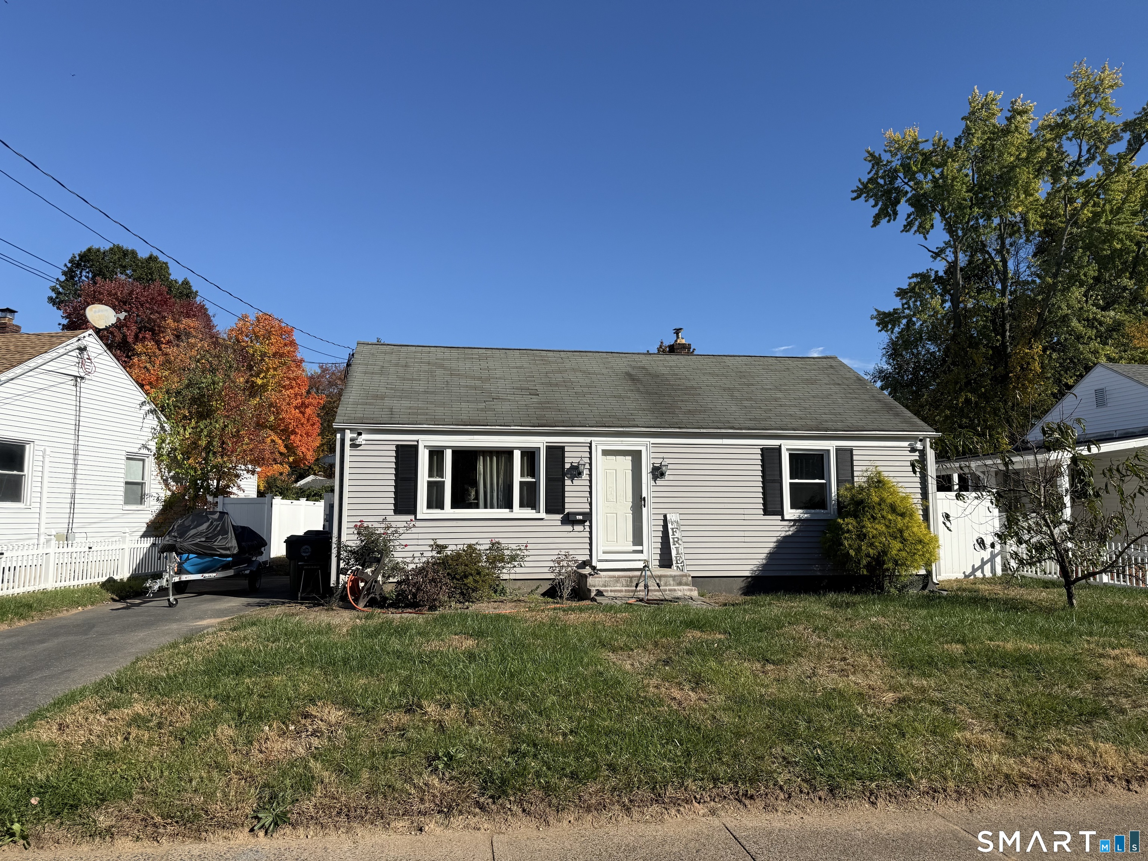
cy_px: 430
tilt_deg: +7.1
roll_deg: +0.2
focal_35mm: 24
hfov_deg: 71.6
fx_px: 796
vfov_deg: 56.8
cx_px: 574
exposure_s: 1/4975
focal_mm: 6.76
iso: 80
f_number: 1.78
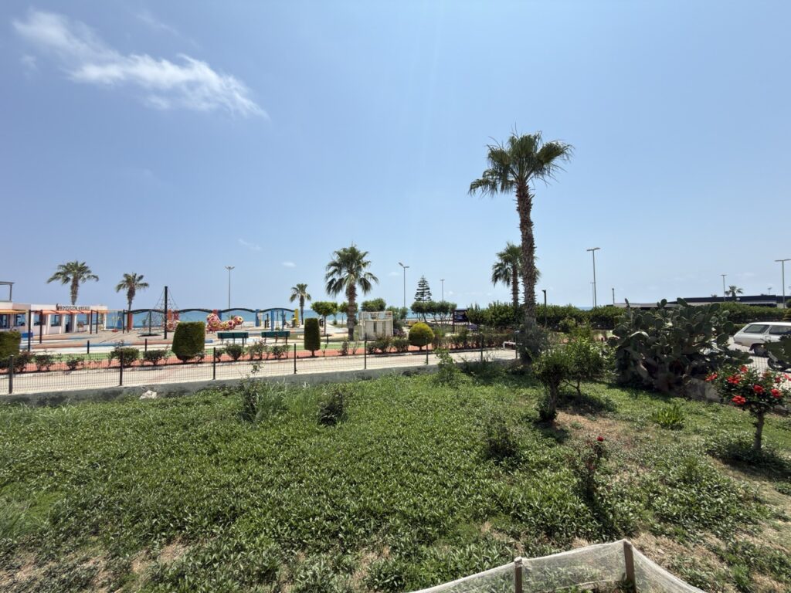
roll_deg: +0.4
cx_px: 396
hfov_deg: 102.1
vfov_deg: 85.7
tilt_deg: +2.7
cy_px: 296
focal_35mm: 14
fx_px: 320
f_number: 2.2
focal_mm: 2.22
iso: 16
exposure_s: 1/1198
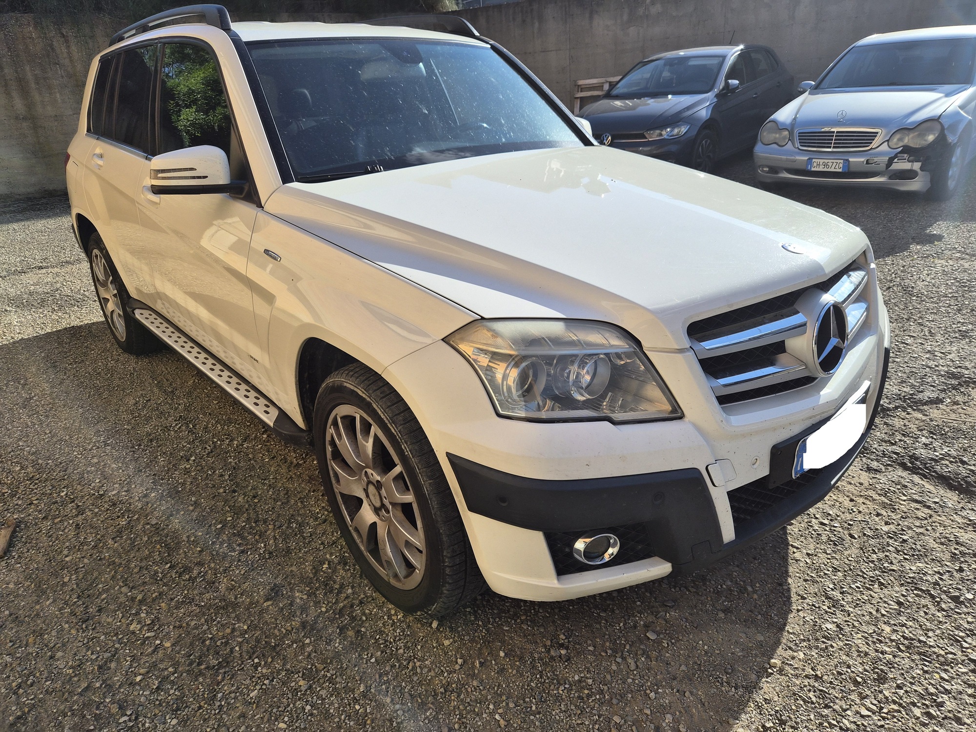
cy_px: 366
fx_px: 648
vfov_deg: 58.9
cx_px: 488
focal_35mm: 23
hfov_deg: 73.9
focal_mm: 5.4
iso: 80
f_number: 1.8
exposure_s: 1/3760
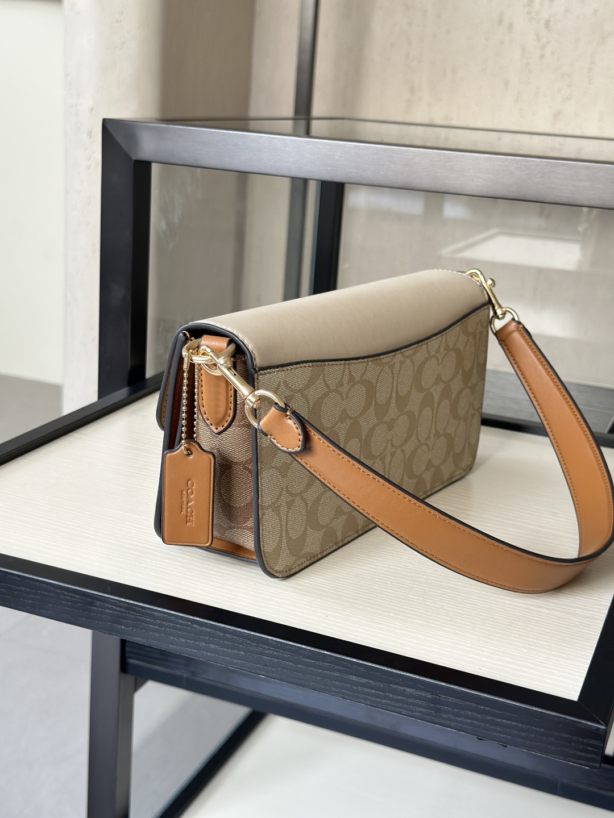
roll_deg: -3.9
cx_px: 307
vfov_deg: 39.7
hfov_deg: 30.3
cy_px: 409
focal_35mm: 48
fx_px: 1135
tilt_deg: -16.1
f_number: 1.78
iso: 125
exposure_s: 1/141
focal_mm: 6.86
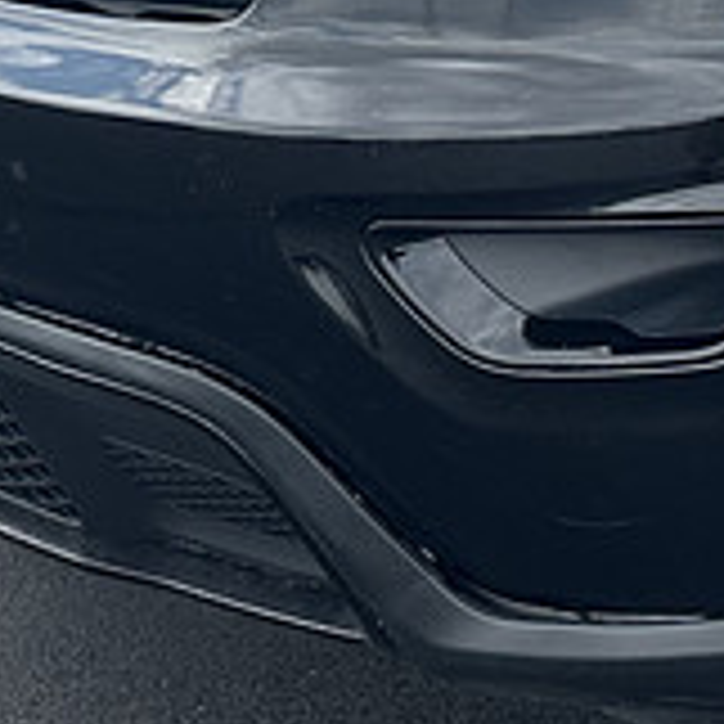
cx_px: 1286
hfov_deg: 12.0
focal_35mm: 135
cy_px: -166
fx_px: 3194
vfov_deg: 12.6
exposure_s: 1/2353
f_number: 1.78
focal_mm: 6.86
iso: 80
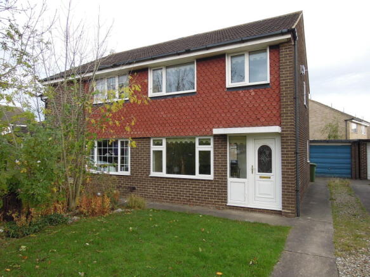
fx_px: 256
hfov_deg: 71.6
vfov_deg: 56.8
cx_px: 185
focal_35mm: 24
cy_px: 138
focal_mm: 4.3
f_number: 2.8
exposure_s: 1/320
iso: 160
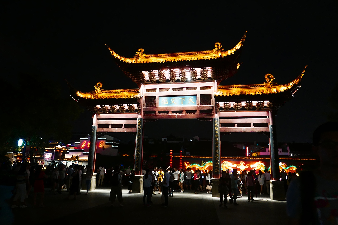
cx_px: 169
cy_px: 112
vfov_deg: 53.1
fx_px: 225
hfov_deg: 73.8
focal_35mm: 24
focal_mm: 10.9
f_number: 1.7
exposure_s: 1/60
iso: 1000
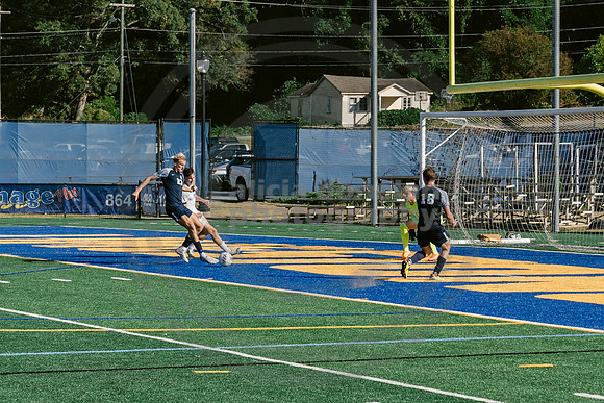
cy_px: 276
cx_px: 285
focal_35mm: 158
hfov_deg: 13.0
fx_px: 2649
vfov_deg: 8.7
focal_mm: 70
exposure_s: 1/3200
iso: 640
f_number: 5.6
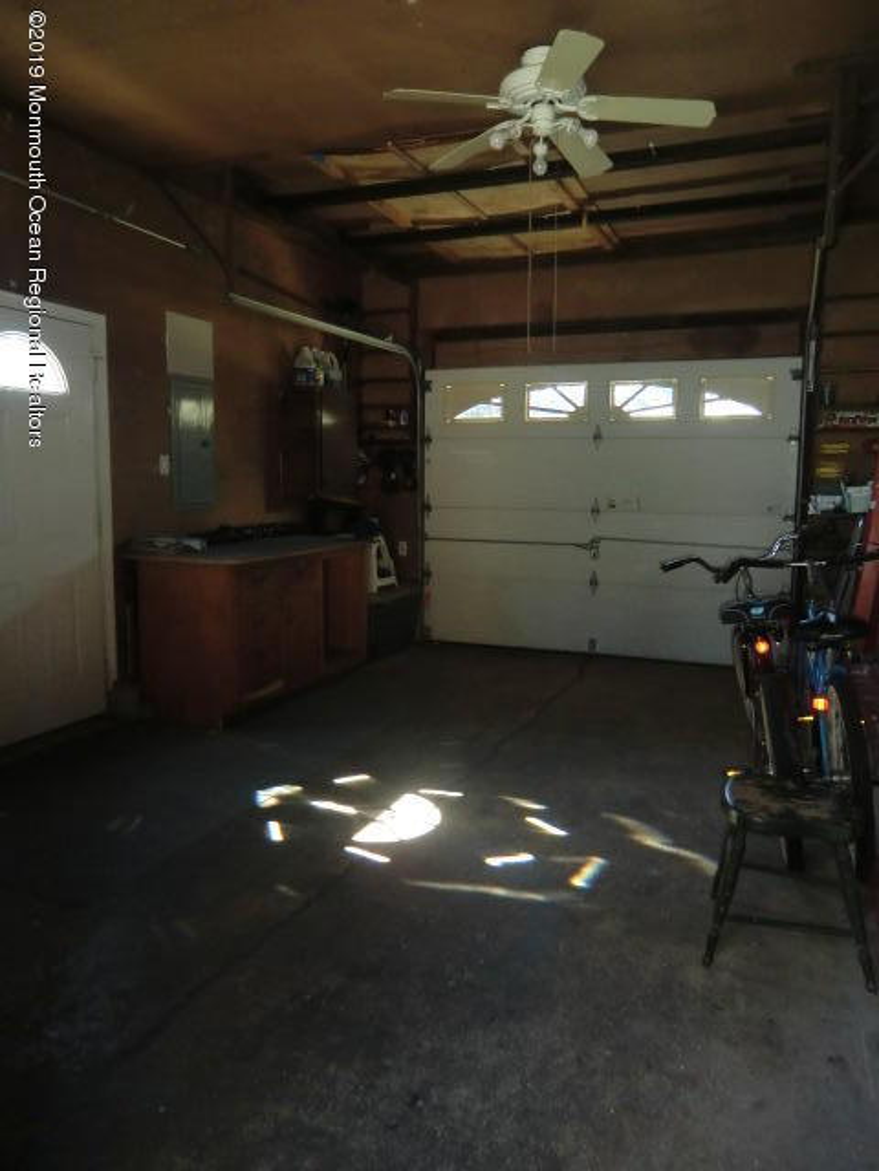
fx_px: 813
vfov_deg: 71.6
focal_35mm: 24
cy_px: 586
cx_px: 440
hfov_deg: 56.8
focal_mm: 4.3
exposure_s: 1/50
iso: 400
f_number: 3.2
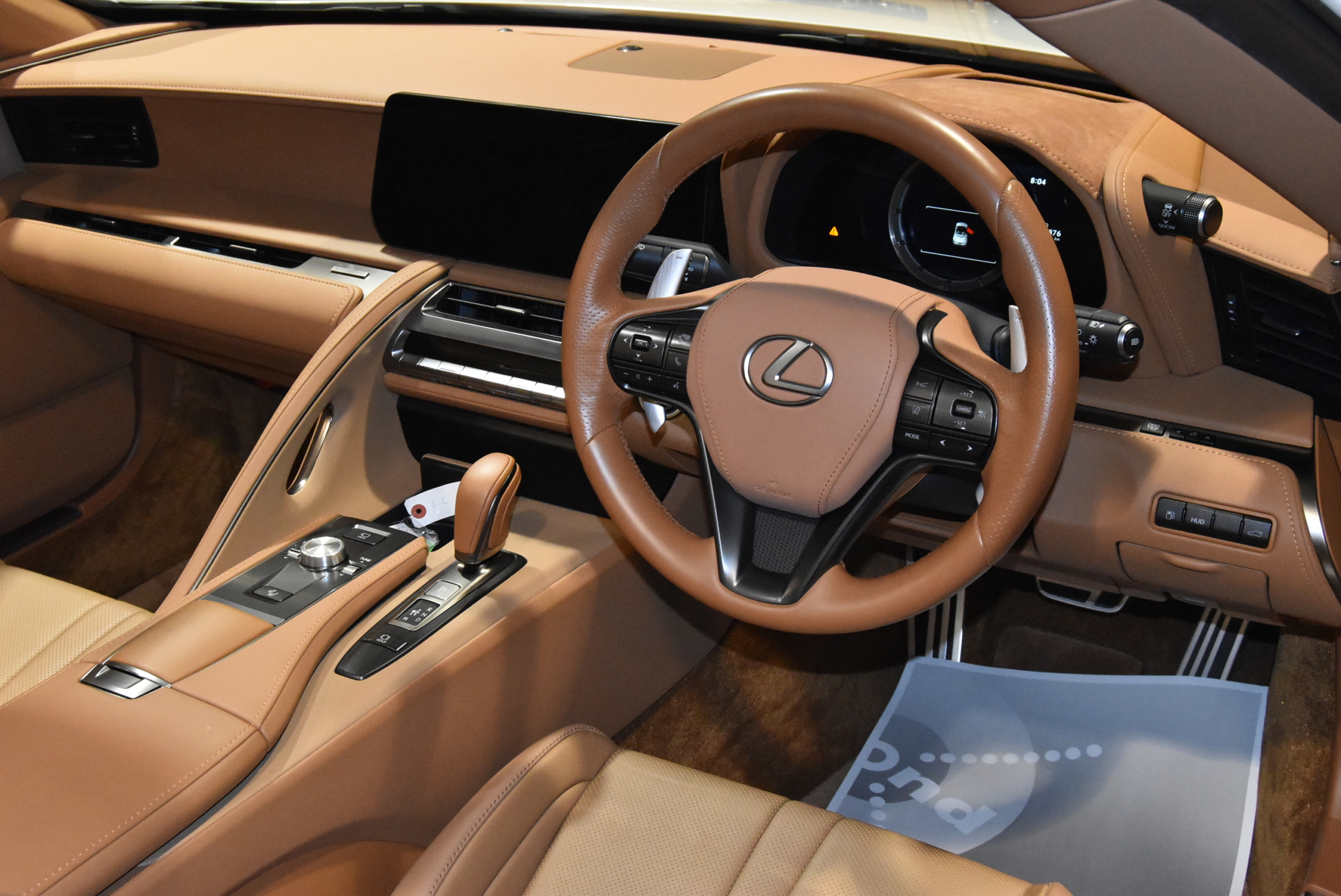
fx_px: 1677
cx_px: 670
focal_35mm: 45
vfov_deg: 29.9
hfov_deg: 43.6
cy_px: 448
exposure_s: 1/60
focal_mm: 30
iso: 5000
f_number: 8
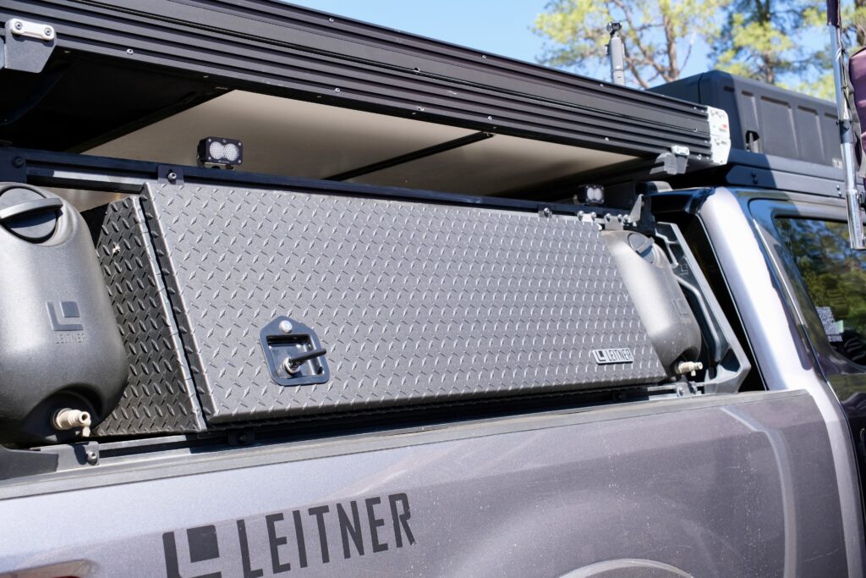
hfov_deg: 43.6
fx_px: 1083
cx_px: 433
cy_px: 289
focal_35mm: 45
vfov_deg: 29.9
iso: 320
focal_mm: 29.9
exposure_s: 1/320
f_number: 5
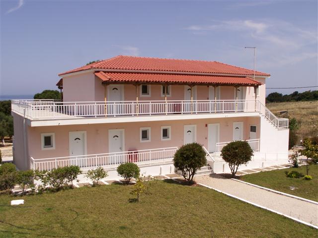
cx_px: 159
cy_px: 119
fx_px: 322
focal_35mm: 35
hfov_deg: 52.6
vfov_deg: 40.7
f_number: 8
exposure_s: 1/250
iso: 50
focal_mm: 5.86
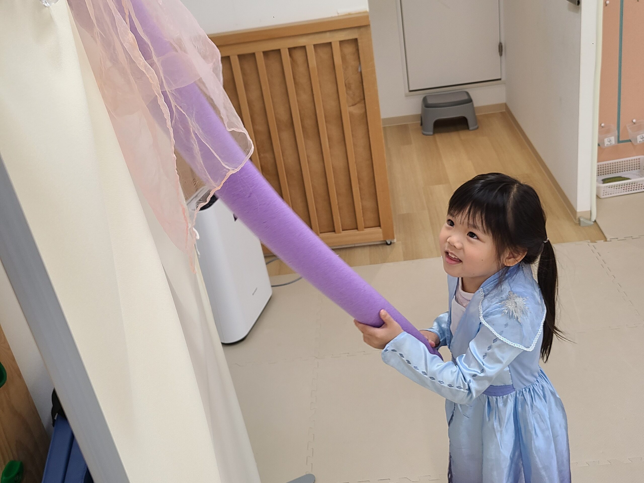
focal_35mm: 26
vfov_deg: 53.1
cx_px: 322
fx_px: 484
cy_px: 242
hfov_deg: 67.3
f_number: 1.8
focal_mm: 5.4
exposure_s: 1/60
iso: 50
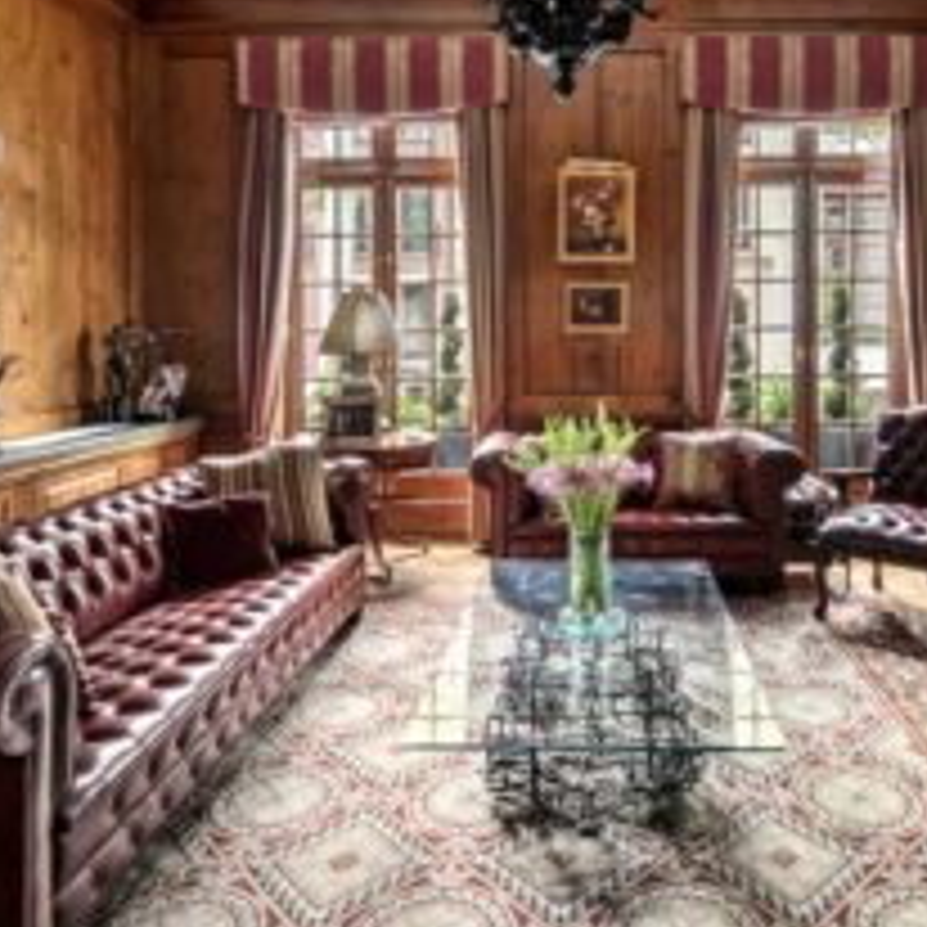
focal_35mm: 26
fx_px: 788
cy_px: 349
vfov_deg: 60.2
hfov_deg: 59.5
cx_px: 621
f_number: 13
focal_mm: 14
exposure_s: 5
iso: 250
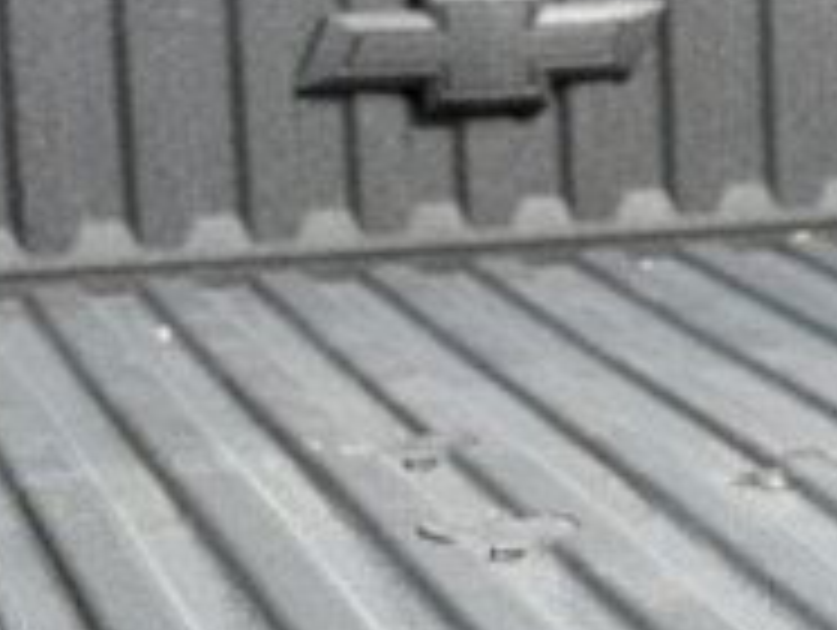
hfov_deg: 11.6
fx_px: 3995
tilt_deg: -13.0
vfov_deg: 9.0
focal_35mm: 165
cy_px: 396
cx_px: 1156
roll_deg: +0.3
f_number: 1.78
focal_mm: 6.76
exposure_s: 1/1167
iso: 80
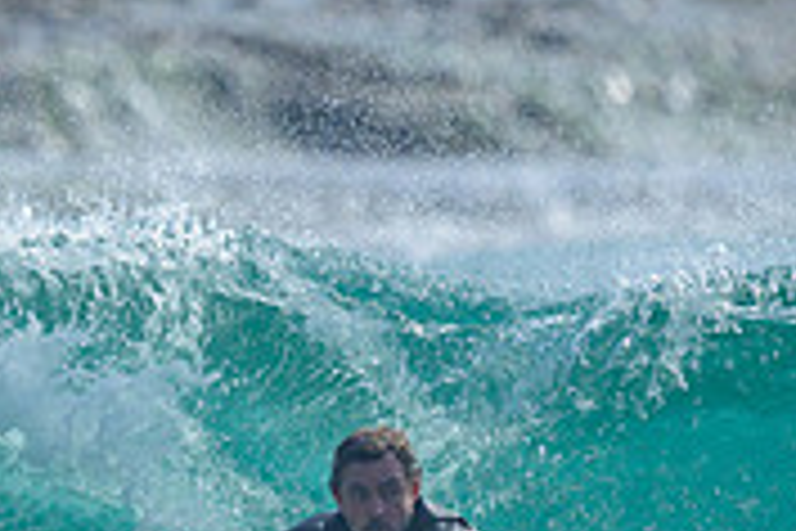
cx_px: 452
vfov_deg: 0.4
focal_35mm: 3287
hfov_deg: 0.6
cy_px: 417
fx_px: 72674
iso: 180
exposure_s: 1/2000
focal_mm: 800
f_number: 6.3
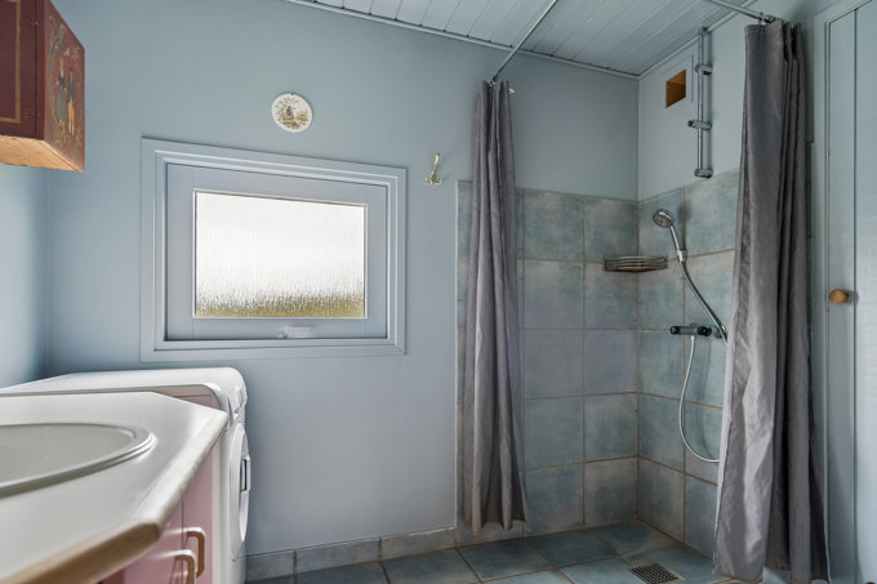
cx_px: 495
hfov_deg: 83.6
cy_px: 316
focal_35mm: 20
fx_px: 487
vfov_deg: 61.8
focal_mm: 17
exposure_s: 1/160
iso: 400
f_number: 4.5
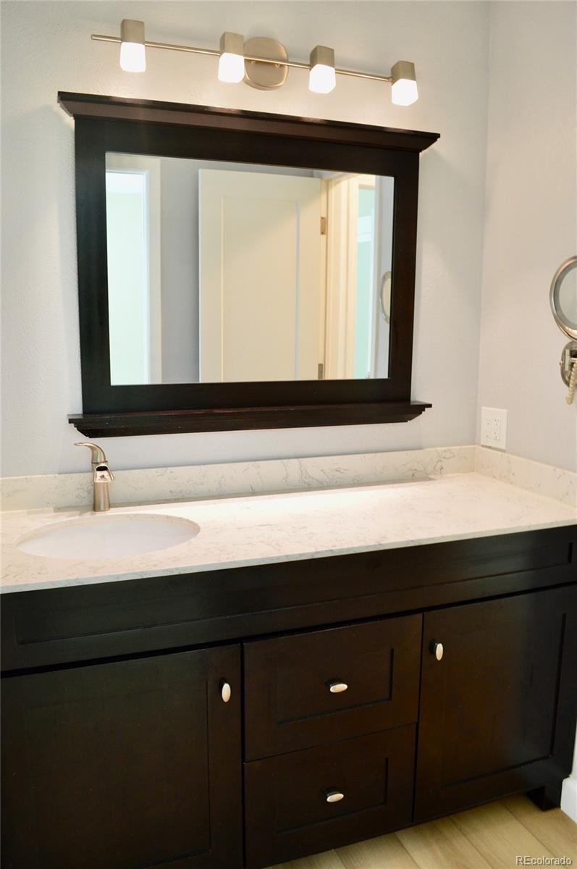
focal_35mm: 27
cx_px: 288
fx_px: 651
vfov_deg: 67.4
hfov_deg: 47.8
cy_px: 434
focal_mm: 18
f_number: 6.3
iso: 720
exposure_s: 1/15
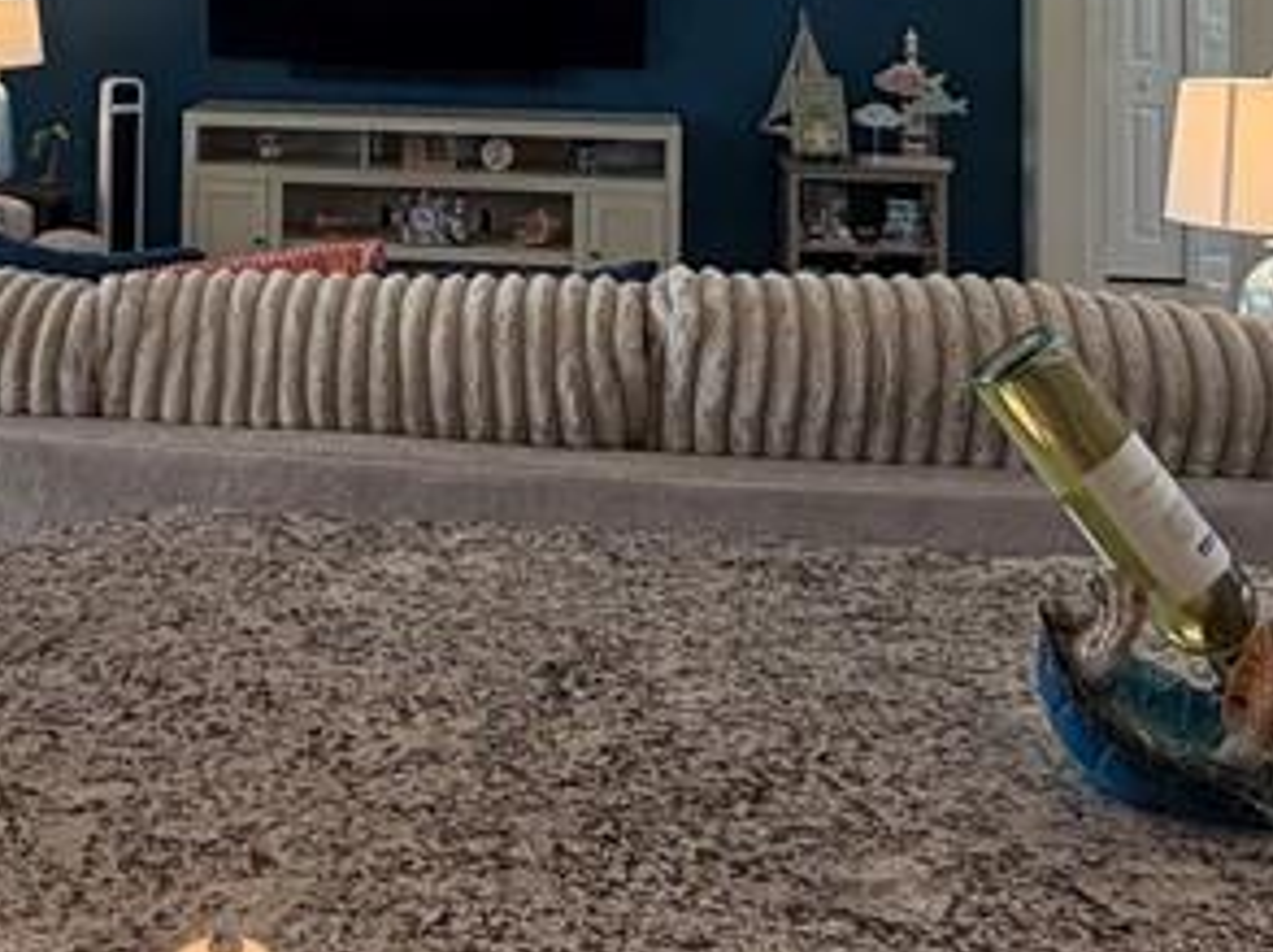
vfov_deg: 26.8
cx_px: 317
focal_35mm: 49
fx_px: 1800
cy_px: -139
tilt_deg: +2.0
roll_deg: -0.4
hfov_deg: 38.0
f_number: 2.2
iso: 100
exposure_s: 1/120
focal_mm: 2.22
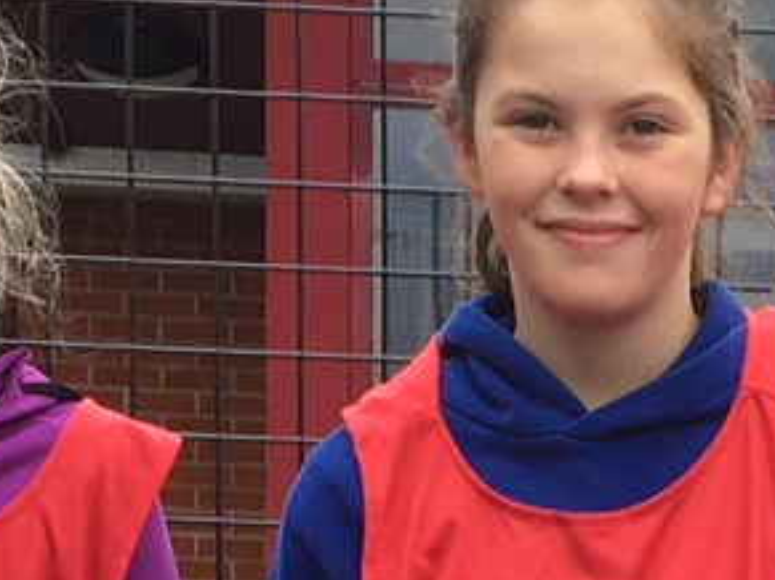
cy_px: 1368
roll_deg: -1.7
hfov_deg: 9.6
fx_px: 4498
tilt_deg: -8.6
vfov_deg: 7.0
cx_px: 1153
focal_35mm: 201
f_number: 2.2
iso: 25
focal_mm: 4.15
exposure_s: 1/100
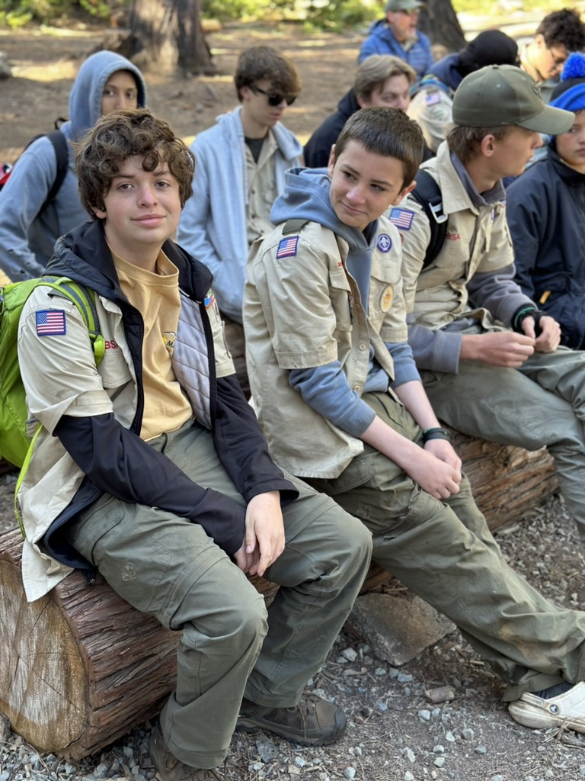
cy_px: 390
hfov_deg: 30.3
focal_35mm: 48
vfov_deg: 39.7
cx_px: 292
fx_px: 1082
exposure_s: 1/88
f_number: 1.78
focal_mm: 6.86
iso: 125
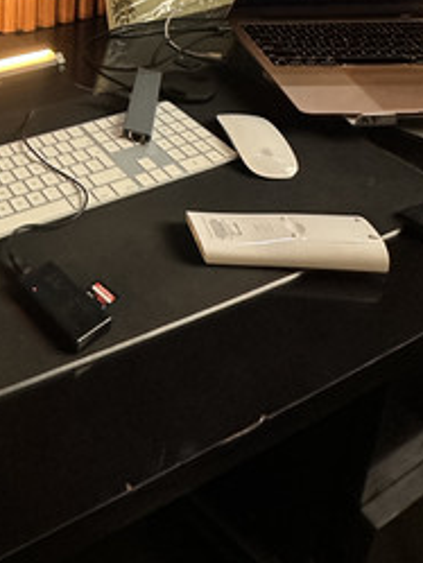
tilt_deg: -15.5
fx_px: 586
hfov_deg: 33.3
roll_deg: -0.4
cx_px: -70
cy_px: -70
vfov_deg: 40.4
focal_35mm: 36
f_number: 2.2
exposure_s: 1/74
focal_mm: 2.22
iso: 320
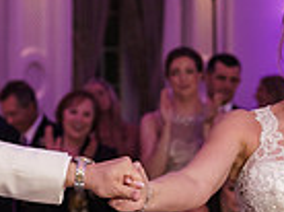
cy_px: 259
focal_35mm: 244
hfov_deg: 8.0
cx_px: -97
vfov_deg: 6.0
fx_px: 1998
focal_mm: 51
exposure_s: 1/160
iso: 1250
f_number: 2.8
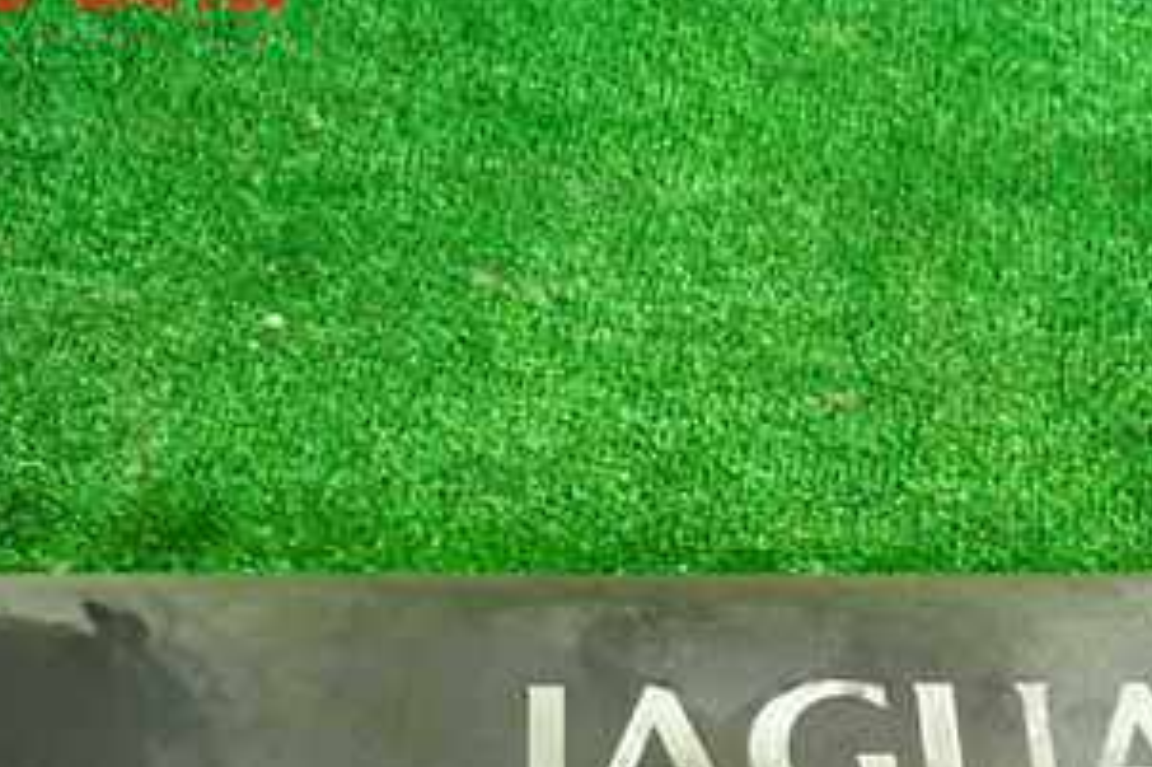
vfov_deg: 21.0
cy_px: 794
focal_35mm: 62
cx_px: 732
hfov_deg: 32.2
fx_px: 1983
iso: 800
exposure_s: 1/30
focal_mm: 5.4
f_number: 2.3
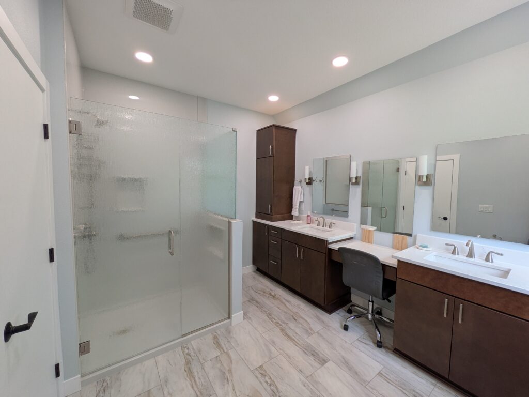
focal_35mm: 14
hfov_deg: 102.1
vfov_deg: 85.7
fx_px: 214
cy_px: 198
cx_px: 264
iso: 57
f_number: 2.2
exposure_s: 1/60
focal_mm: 1.83
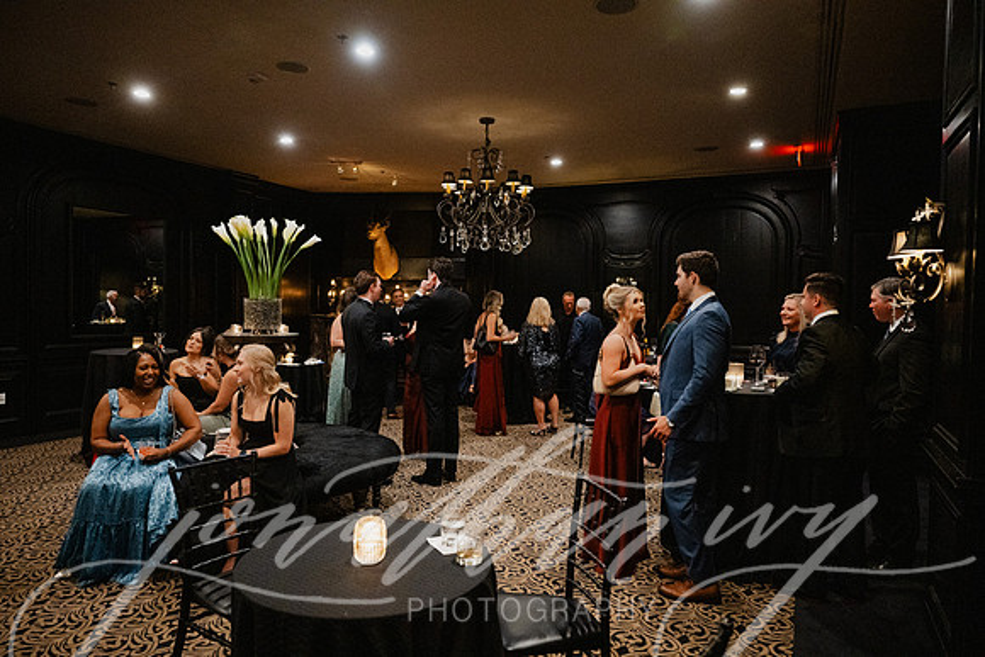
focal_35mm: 24
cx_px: 492
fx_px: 657
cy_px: 328
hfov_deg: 73.7
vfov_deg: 53.2
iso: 6400
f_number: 2.8
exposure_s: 1/100
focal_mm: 24
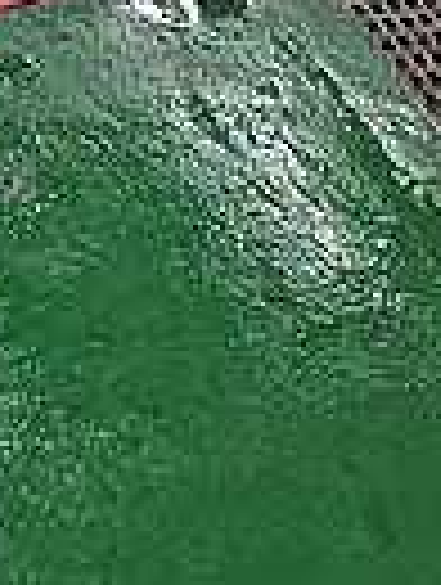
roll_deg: -2.3
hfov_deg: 11.2
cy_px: -914
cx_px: -612
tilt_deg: -23.2
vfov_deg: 12.6
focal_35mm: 112
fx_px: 1896
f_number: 2.2
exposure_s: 1/120
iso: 125
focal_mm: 2.22
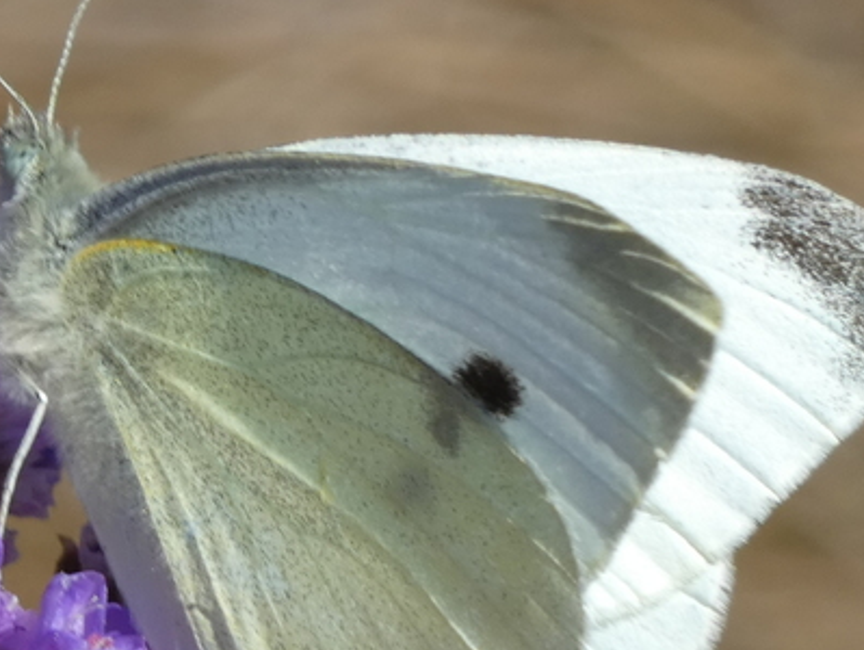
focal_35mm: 882
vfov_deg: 1.7
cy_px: 416
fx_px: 22034
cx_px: 233
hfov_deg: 2.2
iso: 80
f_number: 5.6
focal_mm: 74
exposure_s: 1/200
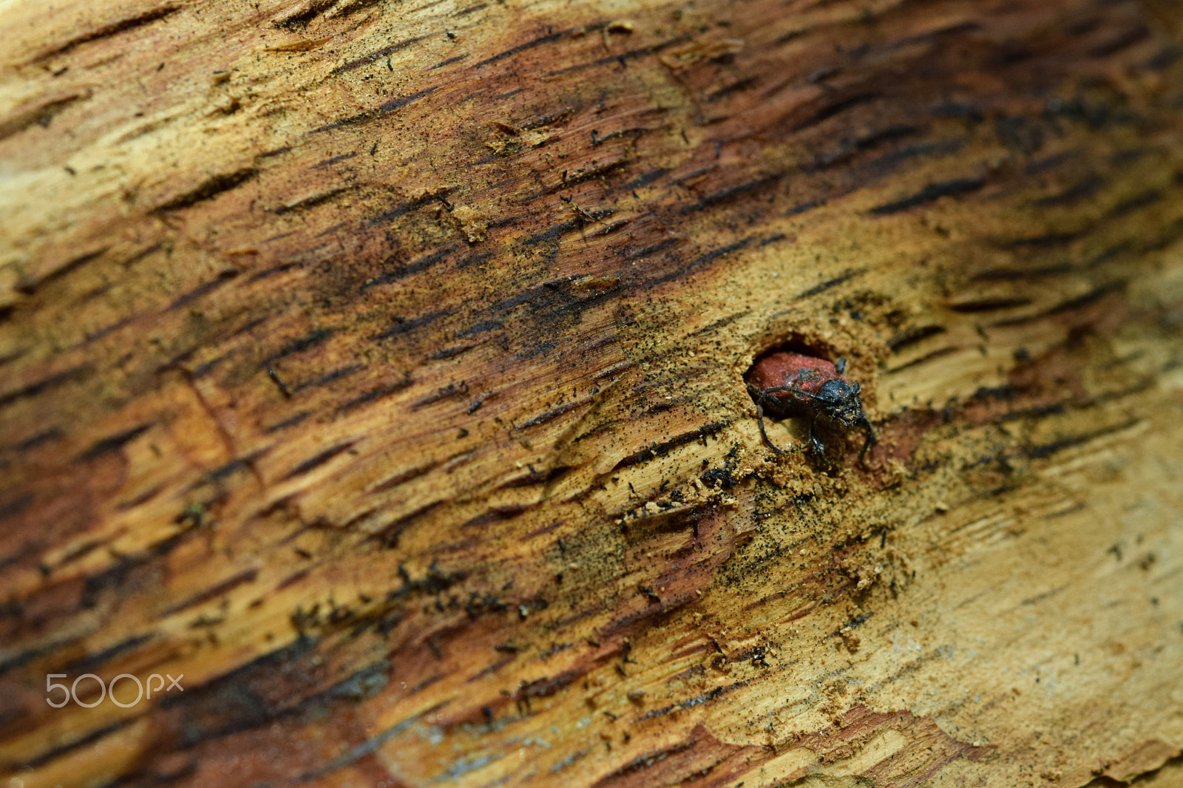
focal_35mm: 90
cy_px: 394
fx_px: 2957
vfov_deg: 15.2
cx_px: 592
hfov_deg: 22.6
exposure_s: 1/320
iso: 800
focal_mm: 60
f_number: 11
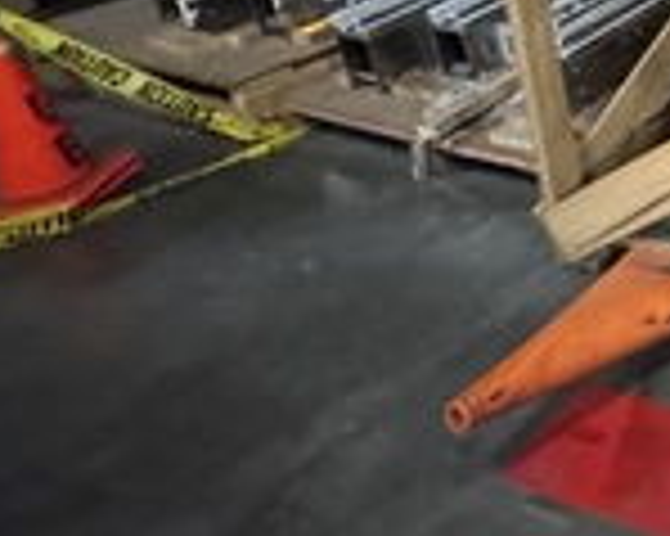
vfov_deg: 29.7
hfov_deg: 27.3
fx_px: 872
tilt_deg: -16.5
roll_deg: +1.3
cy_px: -90
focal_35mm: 44
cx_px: 1030
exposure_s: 1/46
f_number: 2.2
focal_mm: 2.22
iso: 1250
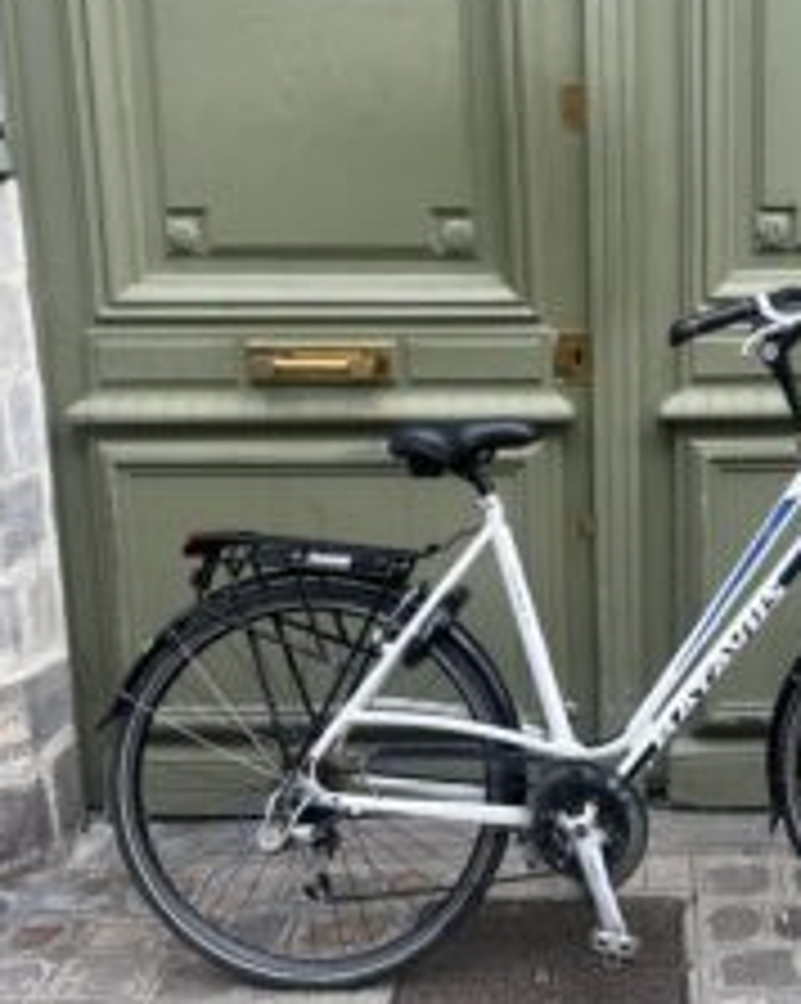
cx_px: 662
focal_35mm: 42
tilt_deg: -8.5
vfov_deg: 43.8
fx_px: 1246
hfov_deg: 34.3
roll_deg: -0.7
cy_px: 473
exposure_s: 1/872
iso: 80
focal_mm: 6.86
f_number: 1.78
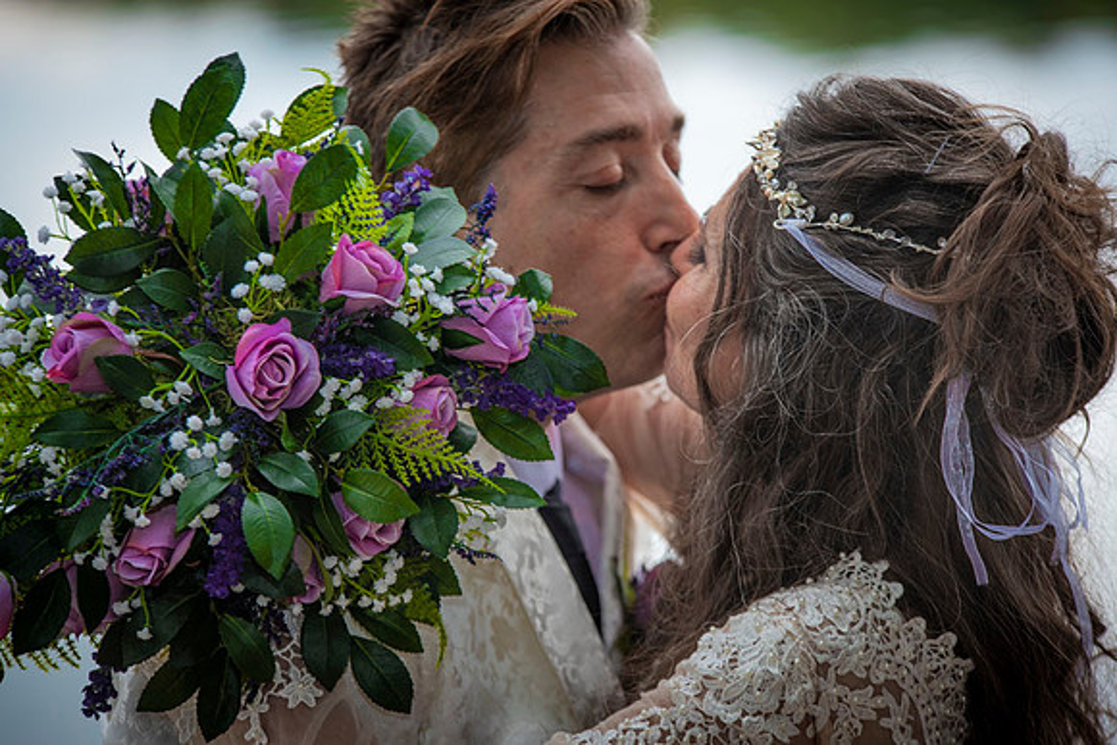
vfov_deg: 7.4
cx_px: 558
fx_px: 5741
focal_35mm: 185
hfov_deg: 11.1
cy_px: 372
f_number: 5
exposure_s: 1/200
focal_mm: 185
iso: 160
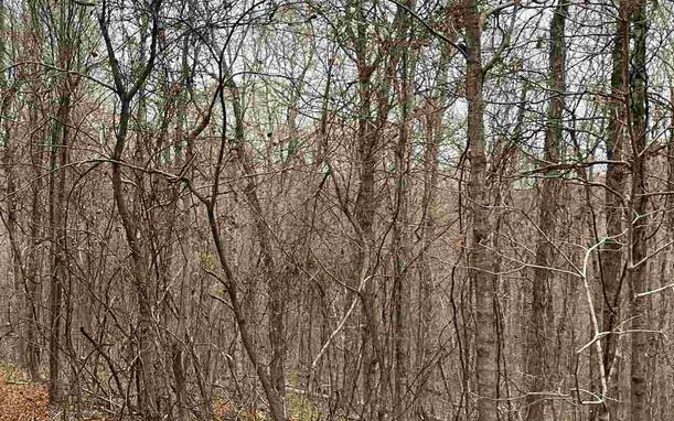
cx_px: 124
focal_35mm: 65
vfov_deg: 20.0
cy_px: 154
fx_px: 1194
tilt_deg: +0.3
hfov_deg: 30.7
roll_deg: -1.7
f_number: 1.6
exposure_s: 1/269
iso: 32
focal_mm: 5.1
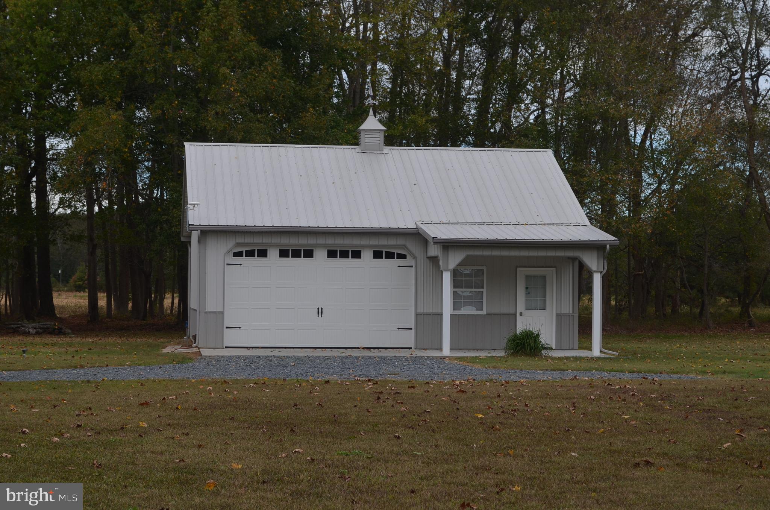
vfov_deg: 16.5
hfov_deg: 24.7
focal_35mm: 82
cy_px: 255
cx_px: 385
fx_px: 1761
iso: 140
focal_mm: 55
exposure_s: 1/250
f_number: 8
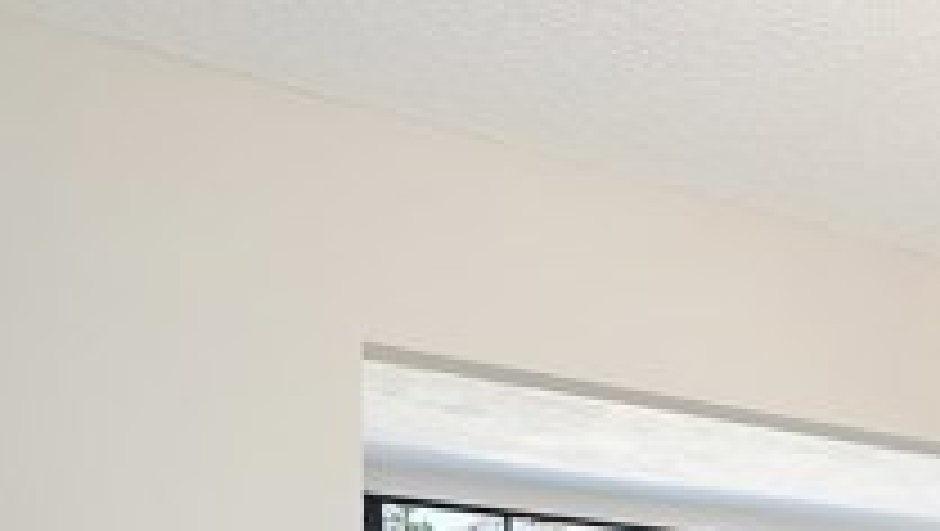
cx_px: 1259
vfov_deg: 22.2
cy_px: 704
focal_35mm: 48
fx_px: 1197
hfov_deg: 31.5
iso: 250
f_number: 7.1
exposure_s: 1/20
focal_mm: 10
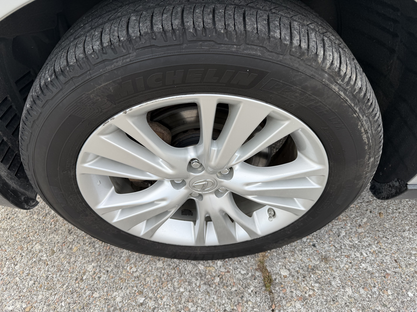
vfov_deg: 56.8
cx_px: 208
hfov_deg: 71.6
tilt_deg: -43.4
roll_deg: +0.3
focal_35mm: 24
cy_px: 156
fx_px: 289
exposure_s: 1/405
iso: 80
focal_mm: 6.76
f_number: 1.78
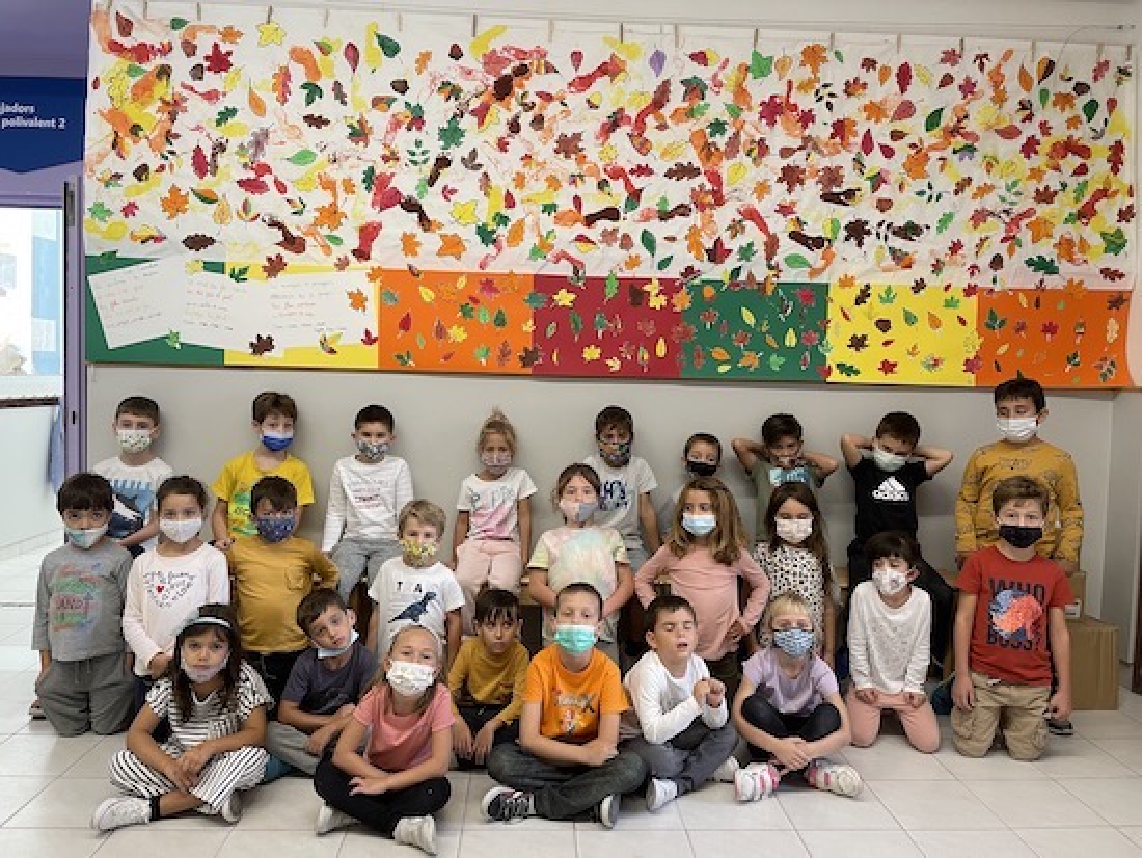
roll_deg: -1.4
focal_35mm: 26
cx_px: 571
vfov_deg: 53.1
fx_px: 858
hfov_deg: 67.3
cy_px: 429
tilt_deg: -3.6
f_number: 1.6
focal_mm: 4.2
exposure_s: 1/50
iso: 125
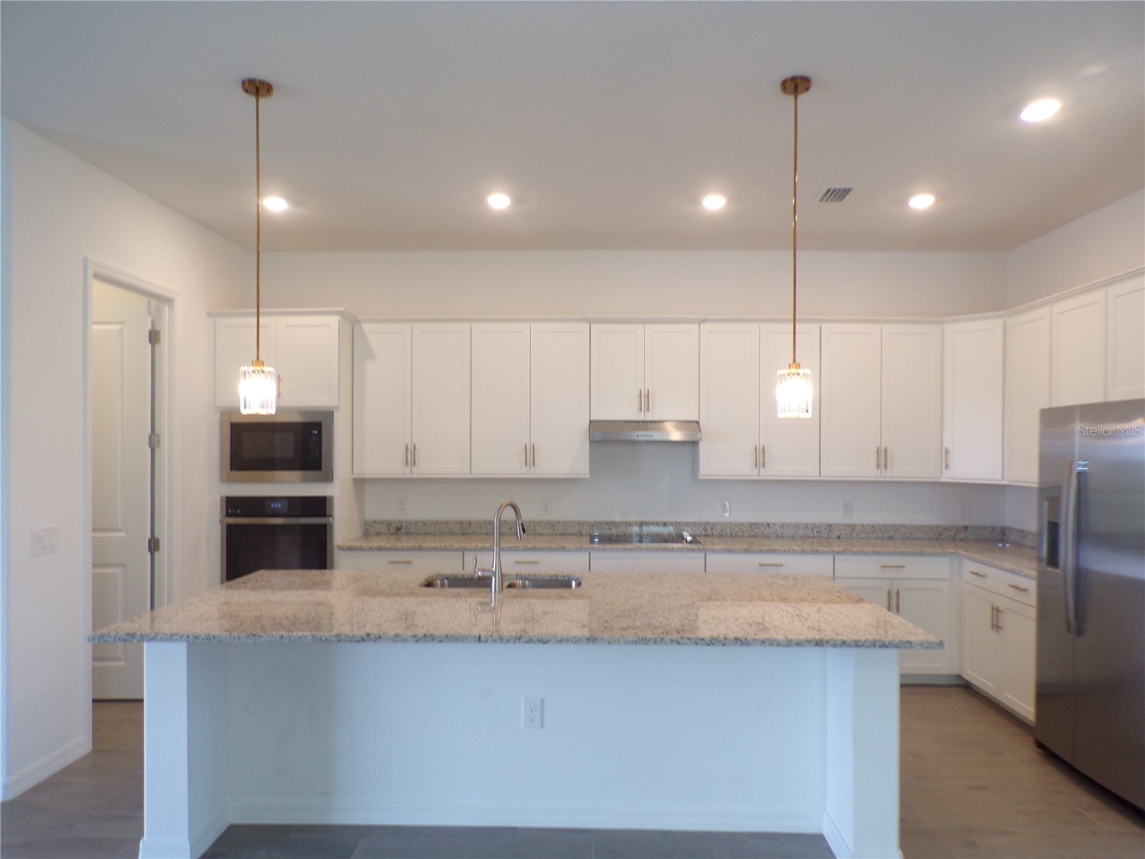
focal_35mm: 24
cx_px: 572
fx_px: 794
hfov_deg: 71.6
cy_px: 430
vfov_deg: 56.8
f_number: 3
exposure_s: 1/34
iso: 177
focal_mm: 4.3
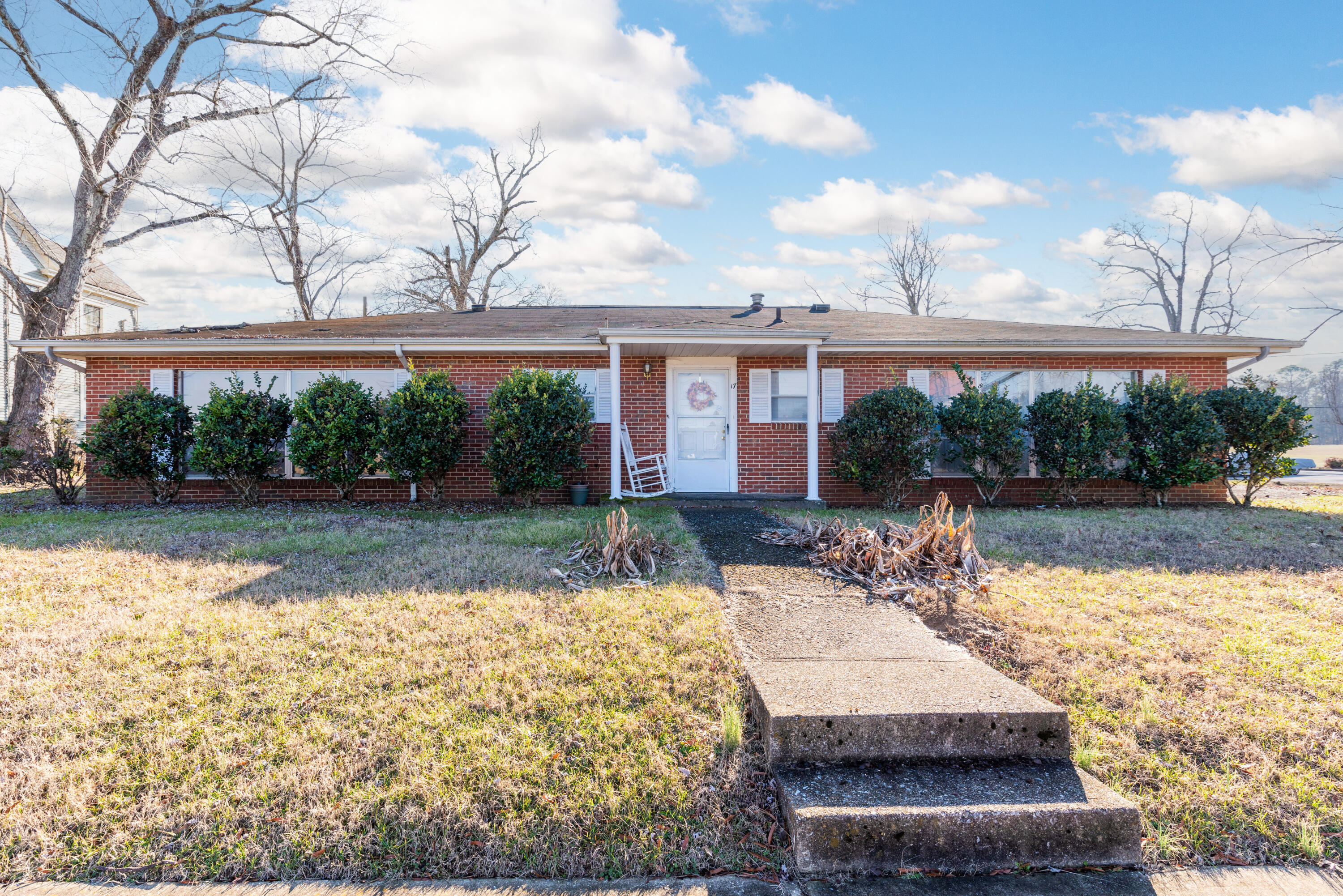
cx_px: 672
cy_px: 448
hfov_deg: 100.4
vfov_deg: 77.4
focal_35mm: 15
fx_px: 560
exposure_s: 1/160
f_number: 7.1
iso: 250
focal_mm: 15
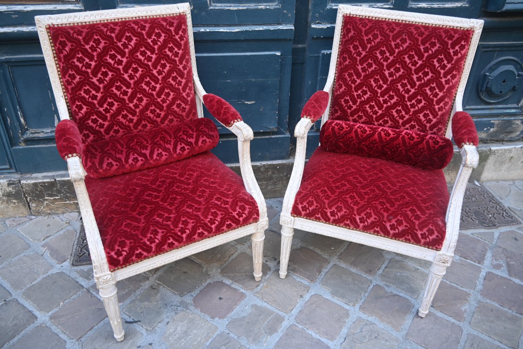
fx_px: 425
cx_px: 262
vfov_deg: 44.6
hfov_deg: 63.2
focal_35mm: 29
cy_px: 174
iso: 400
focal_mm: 19.5
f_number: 3.5
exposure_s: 1/160
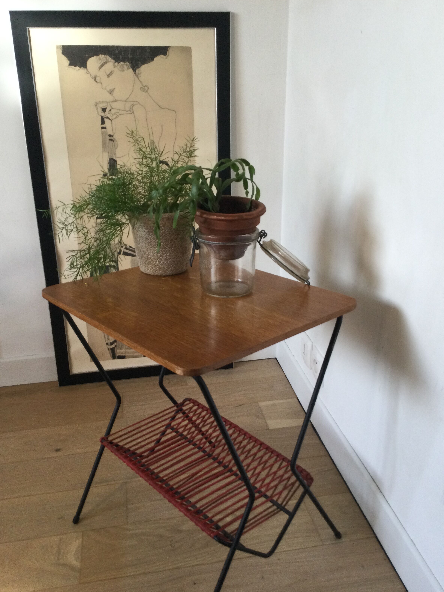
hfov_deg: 44.2
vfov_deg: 56.8
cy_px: 303
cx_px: 221
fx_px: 547
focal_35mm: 32
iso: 50
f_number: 2.4
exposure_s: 1/33
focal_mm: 3.3
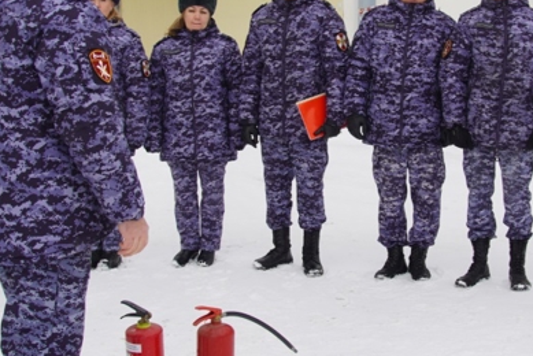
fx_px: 1155
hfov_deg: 25.8
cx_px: 357
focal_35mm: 78
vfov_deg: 17.5
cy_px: 140
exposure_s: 1/80
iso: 100
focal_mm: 27
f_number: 5.6
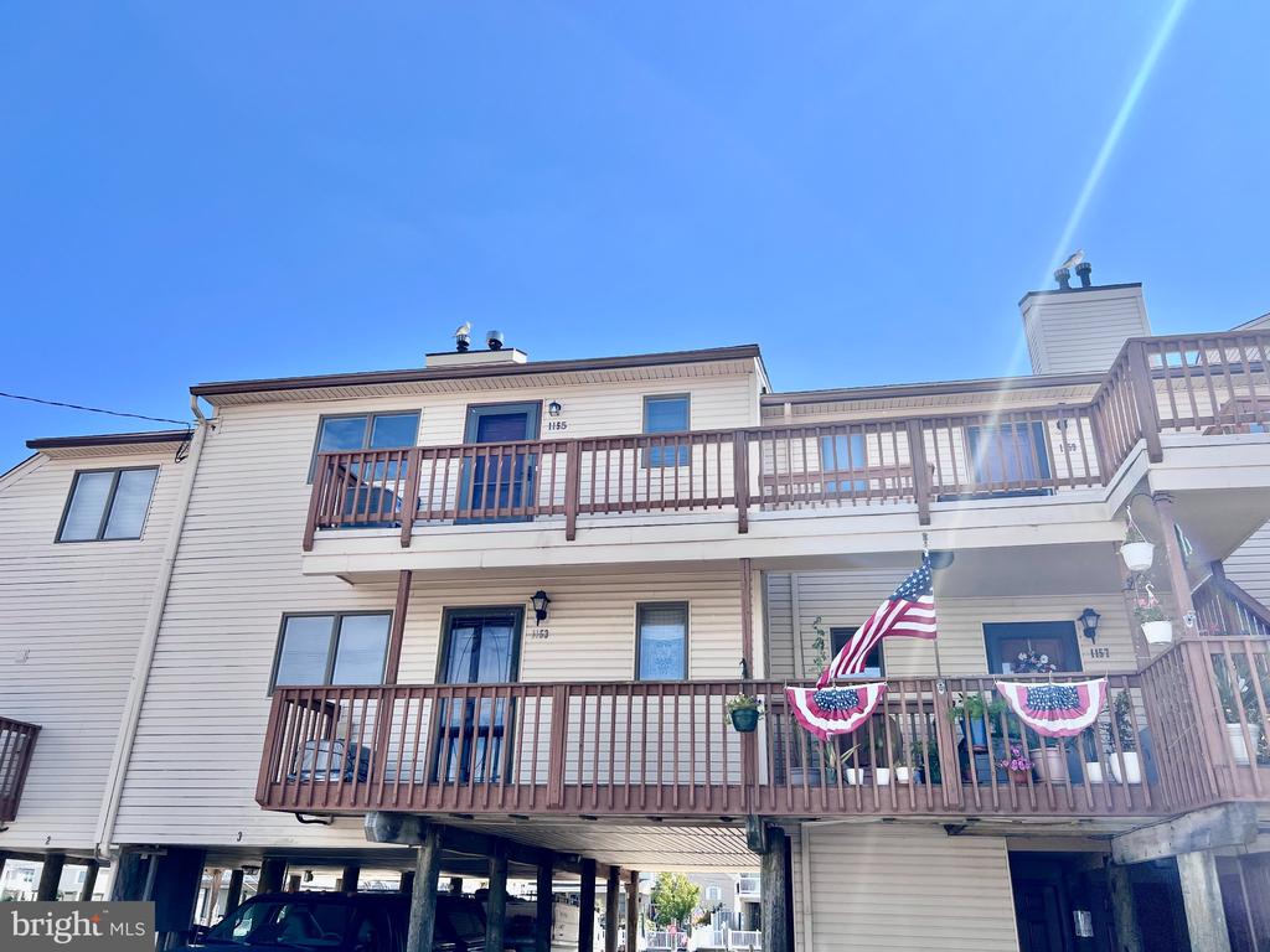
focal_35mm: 26
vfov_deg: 53.1
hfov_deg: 67.3
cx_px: 635
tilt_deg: +24.6
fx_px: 954
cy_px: 476
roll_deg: -0.7
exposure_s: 1/3704
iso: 50
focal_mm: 5.7
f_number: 1.5
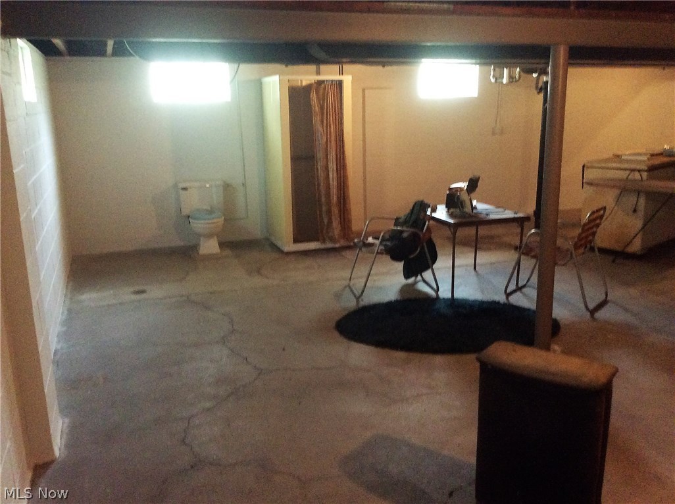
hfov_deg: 56.9
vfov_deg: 44.0
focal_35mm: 32
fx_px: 623
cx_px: 338
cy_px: 252
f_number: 2.4
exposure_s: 1/17
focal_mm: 3.3
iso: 250
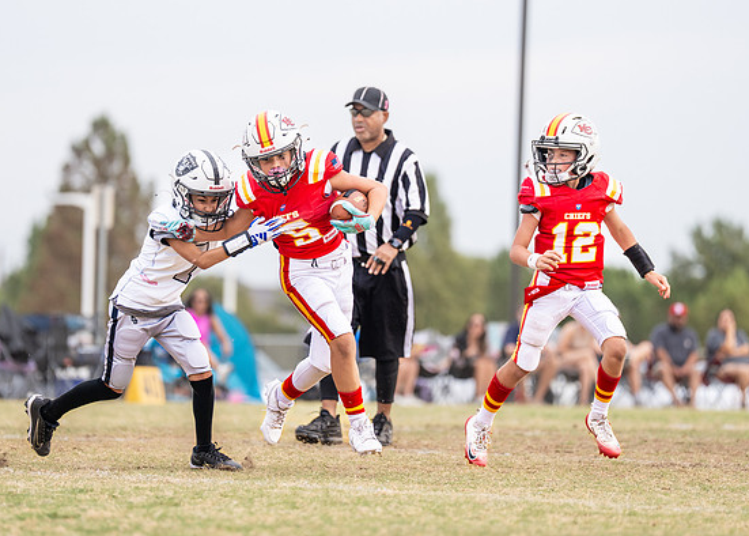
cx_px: 325
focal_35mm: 315
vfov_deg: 4.6
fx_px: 6703
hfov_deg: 6.4
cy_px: 248
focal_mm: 200
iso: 160
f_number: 2.8
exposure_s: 1/1250
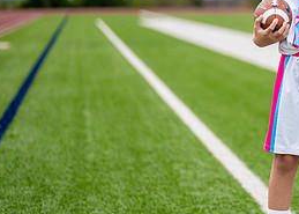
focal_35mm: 132
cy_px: 63
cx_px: 338
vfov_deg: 10.9
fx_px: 1121
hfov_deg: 14.8
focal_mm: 50
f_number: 1.2
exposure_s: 1/10000
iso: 100
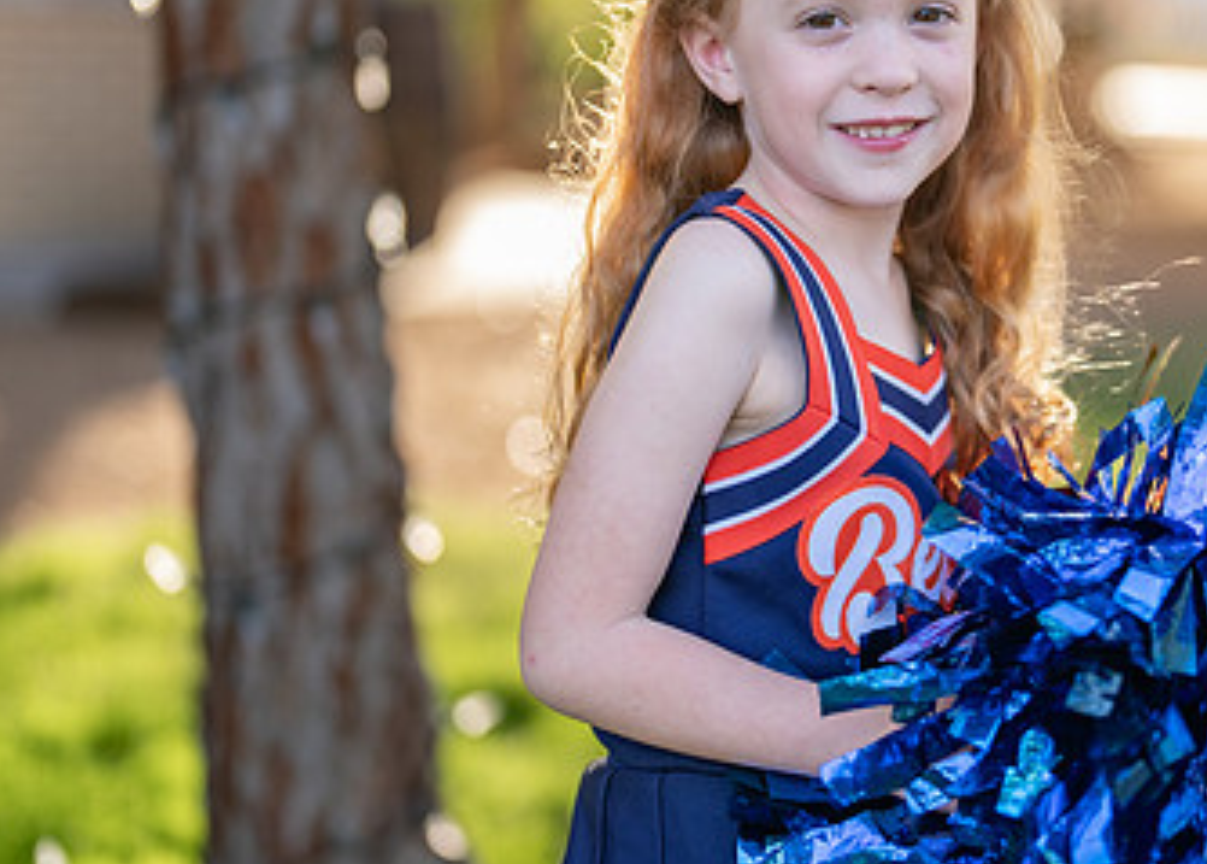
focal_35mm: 100
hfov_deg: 19.7
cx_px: 996
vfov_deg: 14.3
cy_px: 325
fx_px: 3430
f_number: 1.2
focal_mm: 50
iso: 100
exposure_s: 1/800
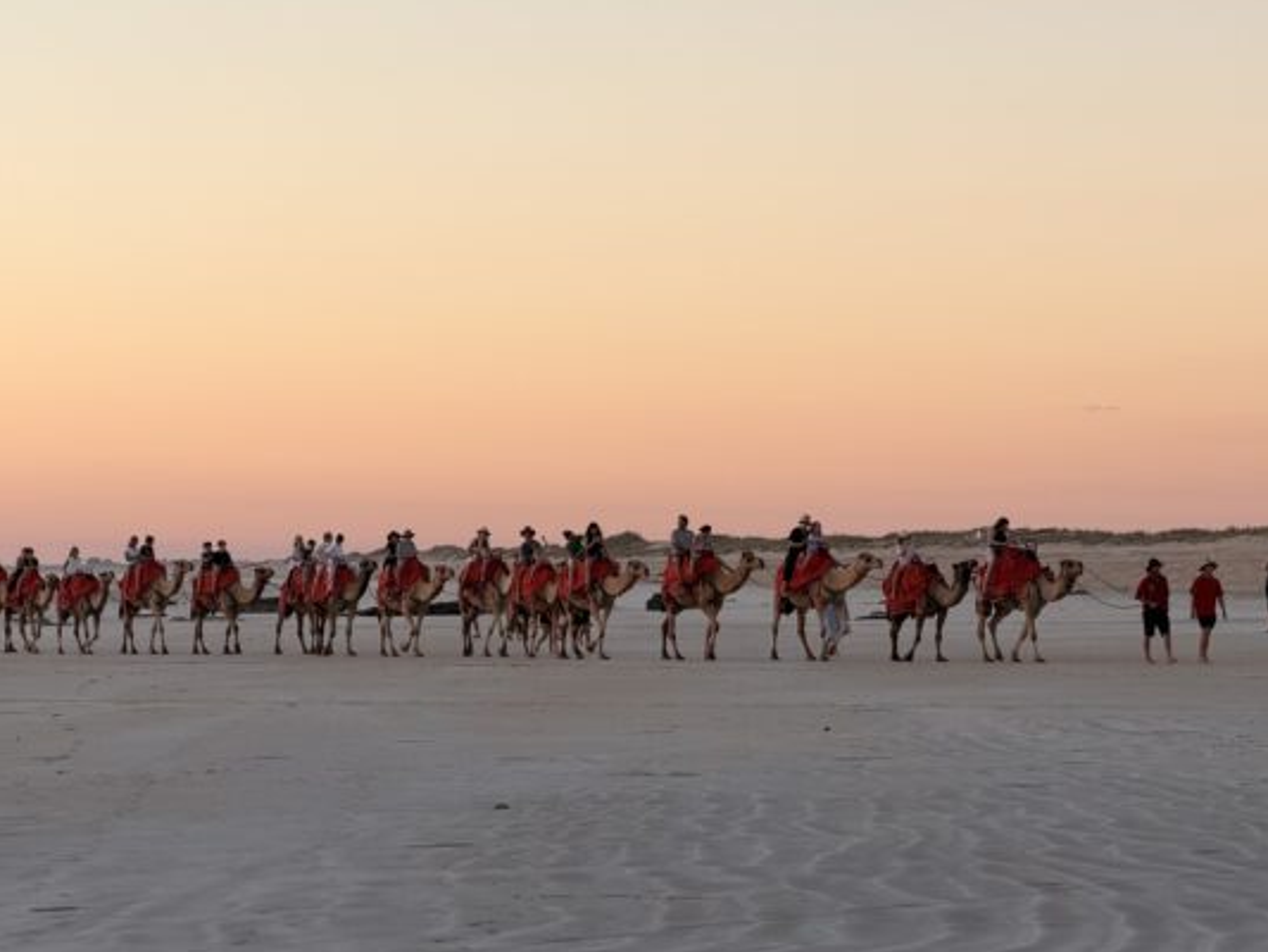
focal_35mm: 144
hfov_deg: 13.7
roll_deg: -0.5
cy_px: 466
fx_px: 5276
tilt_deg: +1.5
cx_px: 416
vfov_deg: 10.3
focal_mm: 16.89
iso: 50
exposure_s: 1/121
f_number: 2.8
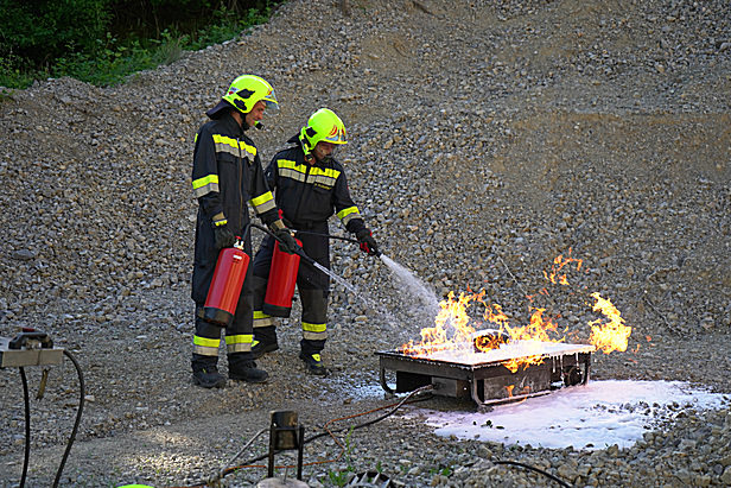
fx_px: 1422
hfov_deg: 28.8
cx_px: 366
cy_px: 244
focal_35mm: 70
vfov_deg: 19.5
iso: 1250
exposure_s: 1/2000
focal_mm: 70
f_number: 5.6
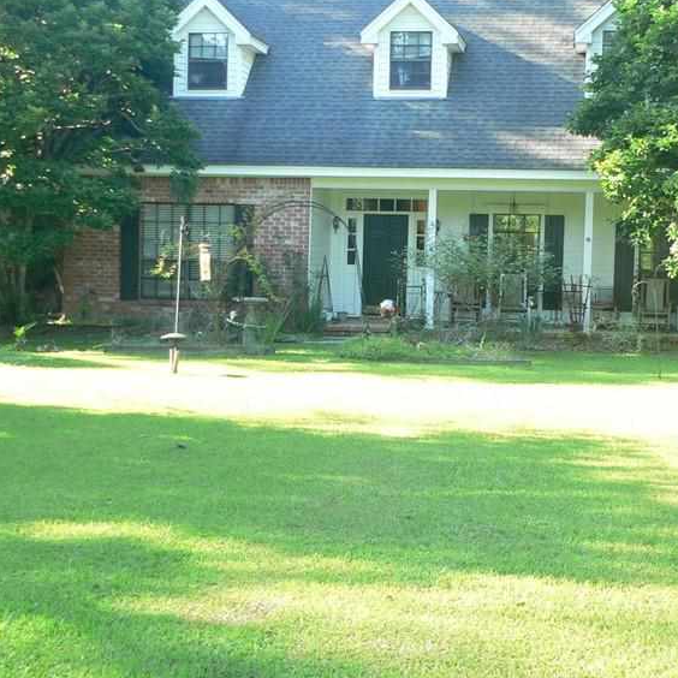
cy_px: 351
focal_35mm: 93
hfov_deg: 18.7
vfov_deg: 18.7
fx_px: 2061
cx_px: 362
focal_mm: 9.7
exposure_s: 1/50
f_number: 2.8
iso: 80
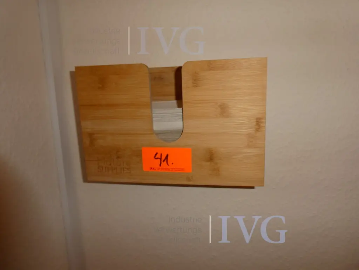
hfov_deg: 71.6
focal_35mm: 24
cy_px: 135
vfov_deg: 56.8
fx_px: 249
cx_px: 180
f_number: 3.3
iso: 80
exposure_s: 1/125
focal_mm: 4.3
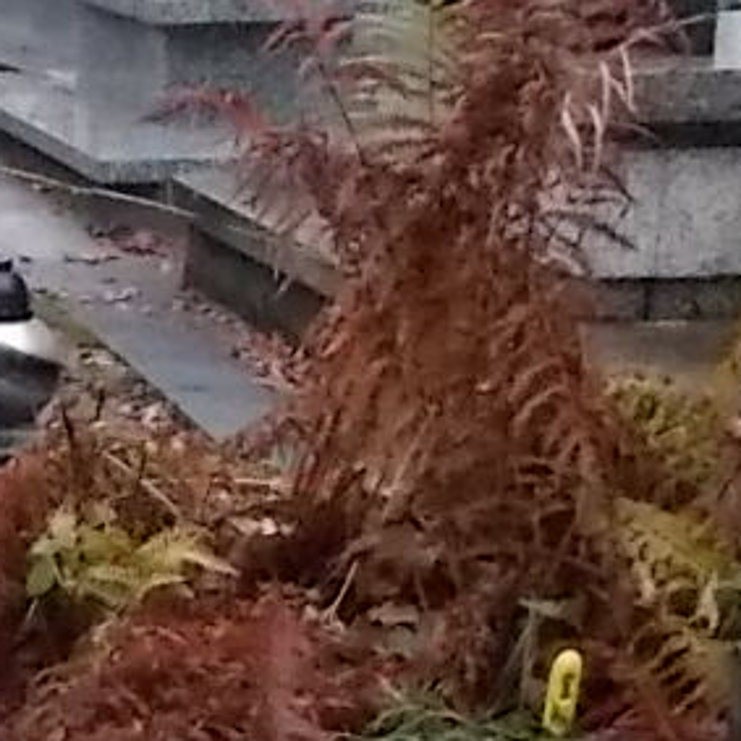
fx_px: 3148
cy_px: 626
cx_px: -728
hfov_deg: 12.0
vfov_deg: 13.3
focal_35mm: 130
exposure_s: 1/250
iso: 400
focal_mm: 4.6
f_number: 3.2
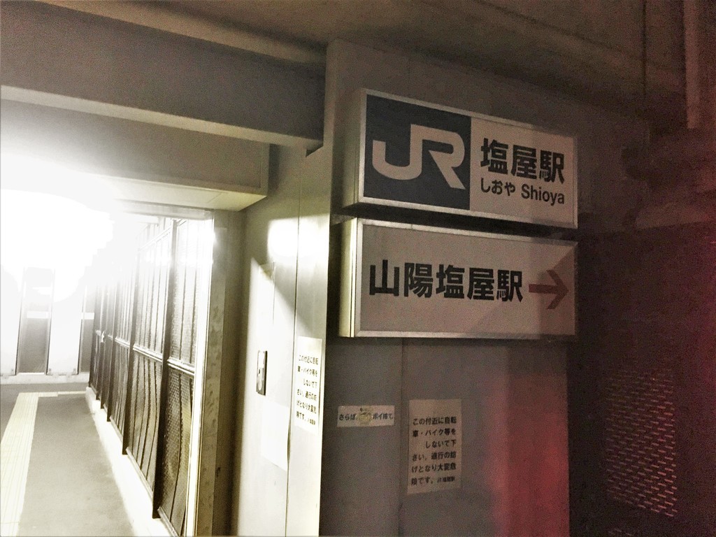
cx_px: 358
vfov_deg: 48.2
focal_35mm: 29
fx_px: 600
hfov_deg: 61.7
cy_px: 268
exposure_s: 1/15
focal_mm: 4.15
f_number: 2.2
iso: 200
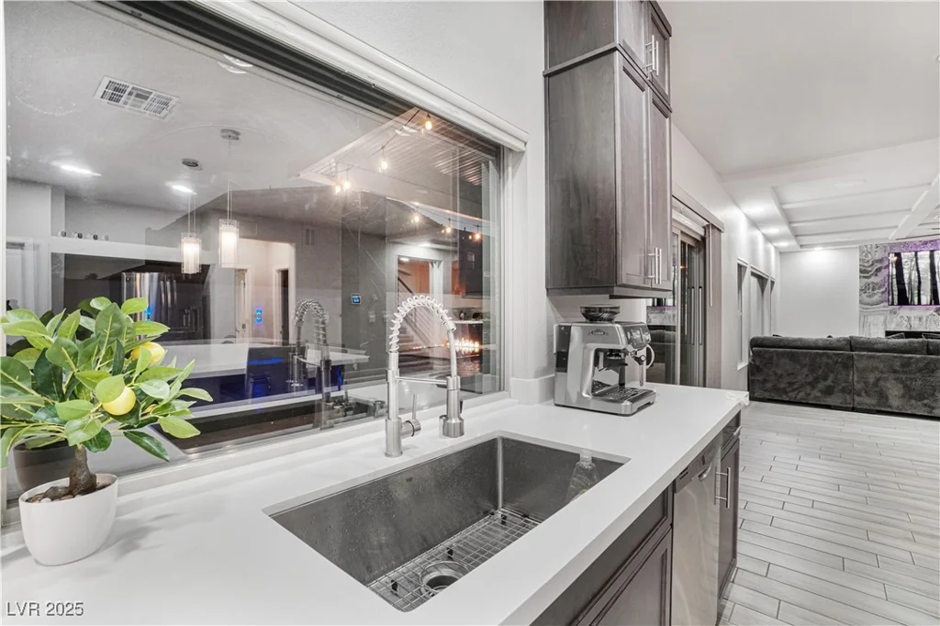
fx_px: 392
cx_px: 470
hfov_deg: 100.4
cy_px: 313
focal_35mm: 15
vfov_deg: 77.3
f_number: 8
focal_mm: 10
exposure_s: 1/3
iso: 800
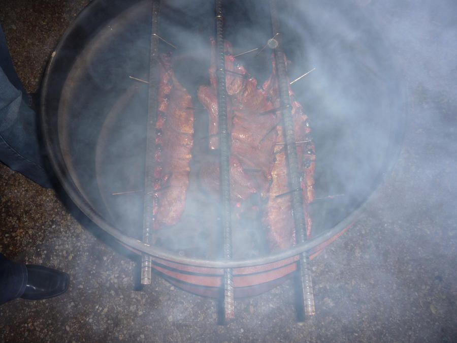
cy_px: 172
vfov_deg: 46.8
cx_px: 228
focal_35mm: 30
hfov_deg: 60.0
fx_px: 396
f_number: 3.3
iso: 100
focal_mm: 5.2
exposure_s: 1/30
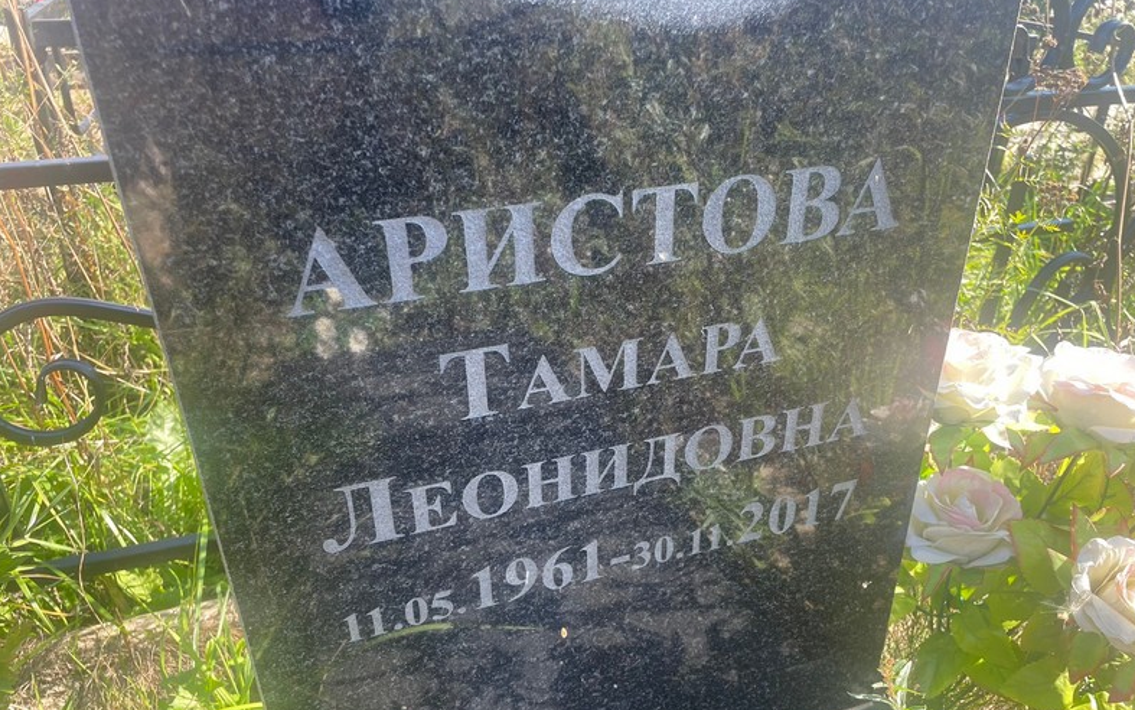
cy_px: 423
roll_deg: +1.0
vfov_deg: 44.3
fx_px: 866
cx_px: 574
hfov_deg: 66.5
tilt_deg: -31.5
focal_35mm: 28
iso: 32
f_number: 1.6
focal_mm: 4.2
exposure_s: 1/234
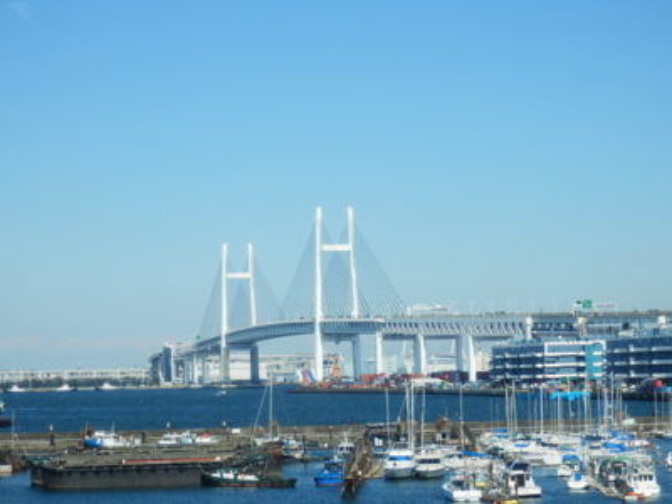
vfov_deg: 16.8
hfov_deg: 22.3
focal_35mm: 88
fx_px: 1708
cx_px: 336
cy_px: 252
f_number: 4.8
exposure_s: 1/640
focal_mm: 15.8
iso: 80
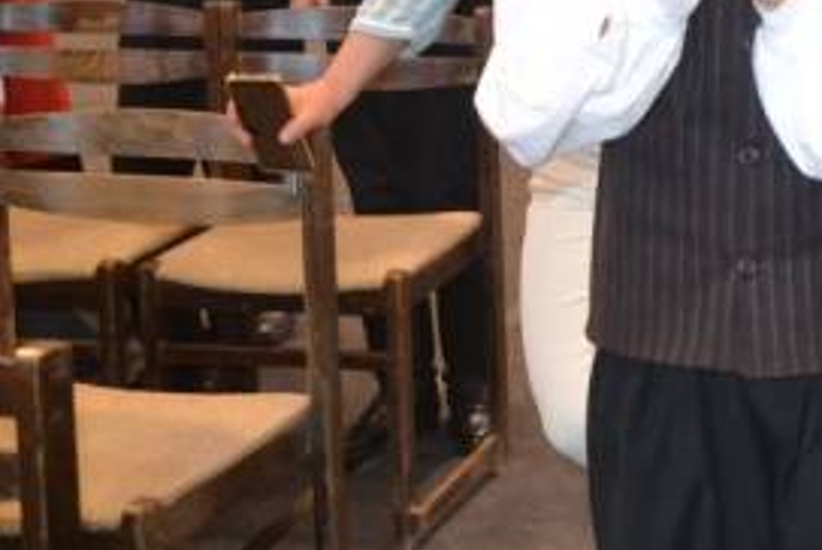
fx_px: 2114
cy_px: 26
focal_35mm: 92
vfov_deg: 14.6
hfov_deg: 19.9
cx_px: 1112
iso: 1800
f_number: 3.8
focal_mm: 21
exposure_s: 1/60
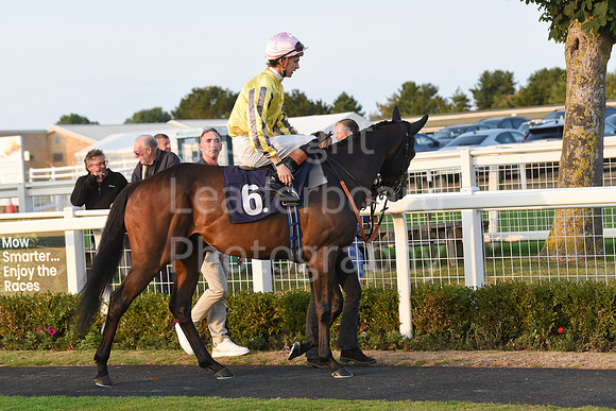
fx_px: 1746
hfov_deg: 20.0
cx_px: 308
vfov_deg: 13.4
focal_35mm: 102
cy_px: 206
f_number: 5
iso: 1250
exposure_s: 1/1600
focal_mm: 102
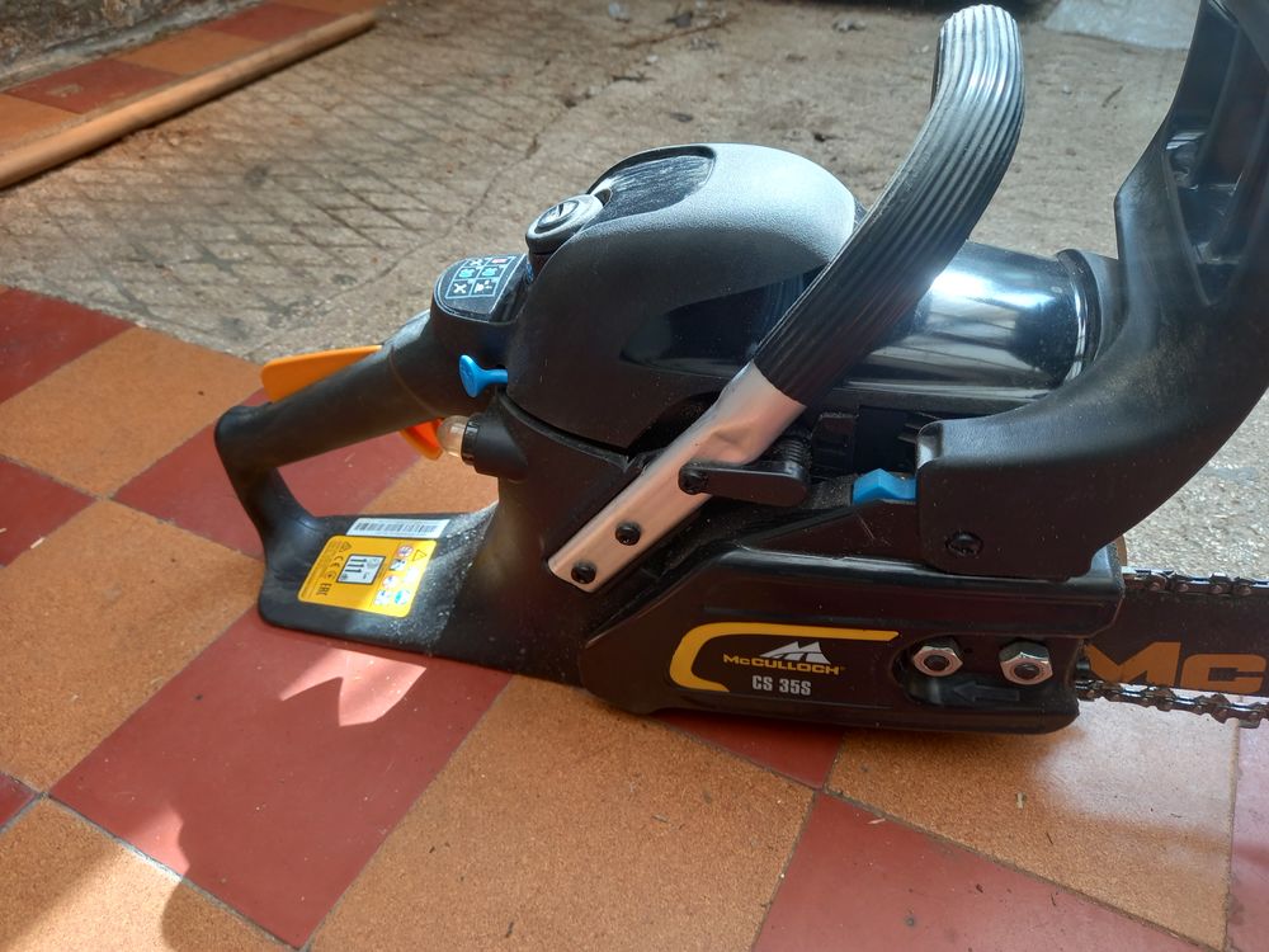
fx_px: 916
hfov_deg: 69.4
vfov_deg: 54.9
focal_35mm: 25
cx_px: 634
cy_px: 476
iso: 40
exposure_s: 1/50
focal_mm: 4.6
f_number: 2
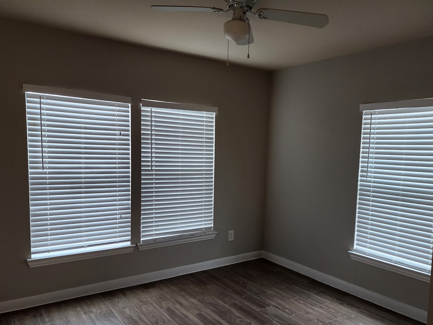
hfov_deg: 61.4
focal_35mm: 29
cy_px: 194
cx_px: 244
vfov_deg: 48.0
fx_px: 363
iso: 400
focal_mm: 6.4
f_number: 1.8
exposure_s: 1/120
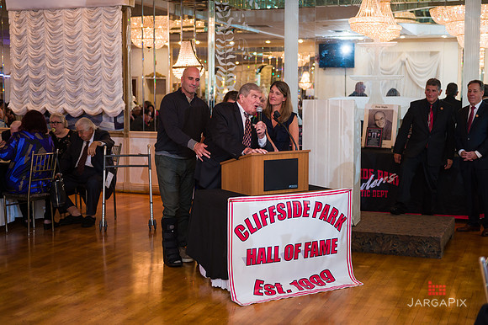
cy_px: 163
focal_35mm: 52
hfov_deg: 37.9
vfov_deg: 25.8
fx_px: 710
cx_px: 244
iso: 1000
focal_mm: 52
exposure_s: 1/200
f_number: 3.2
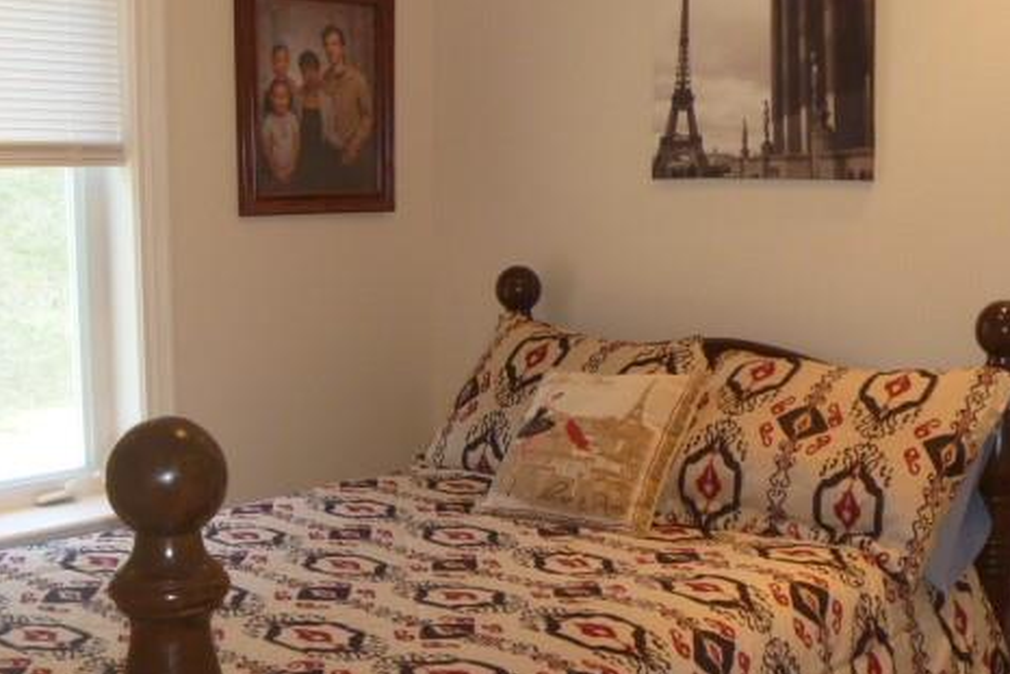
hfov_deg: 39.4
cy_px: 410
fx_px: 1403
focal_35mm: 50
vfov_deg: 26.9
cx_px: 603
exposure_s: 1/30
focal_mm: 6.3
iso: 250
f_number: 3.5
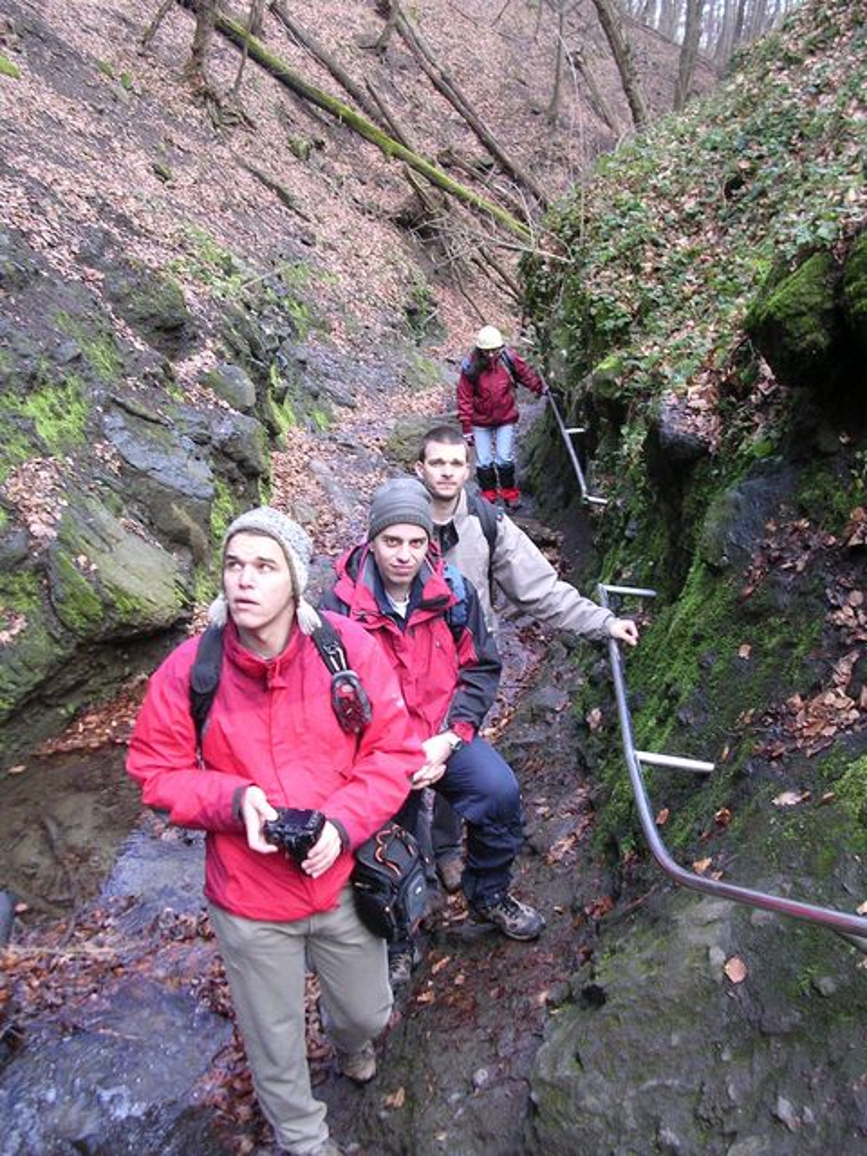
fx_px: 1269
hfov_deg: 37.7
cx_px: 434
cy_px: 578
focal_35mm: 38
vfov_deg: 49.0
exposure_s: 1/72.5
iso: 400
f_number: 2.8
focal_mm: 5.8
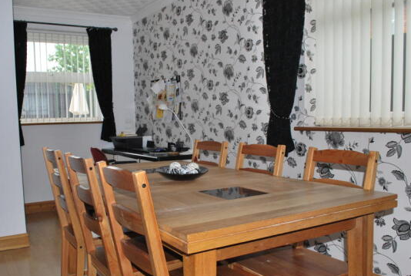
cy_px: 165
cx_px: 171
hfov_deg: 56.8
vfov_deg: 40.0
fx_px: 377
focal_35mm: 33
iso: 400
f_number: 6.3
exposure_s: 1/60
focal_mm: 18
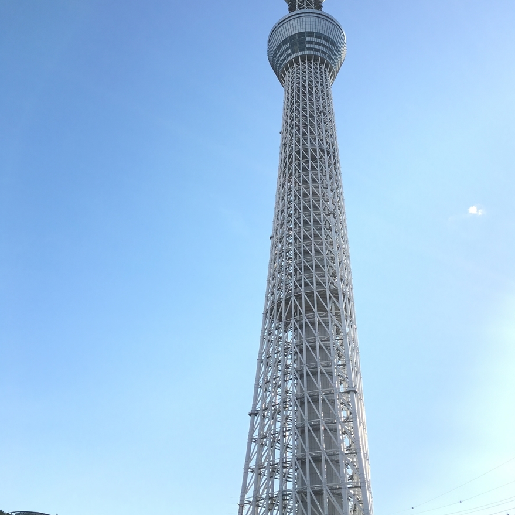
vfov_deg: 47.1
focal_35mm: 35
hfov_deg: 47.2
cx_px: 253
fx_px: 589
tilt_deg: +39.2
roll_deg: -2.4
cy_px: 219
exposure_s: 1/1261
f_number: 2.2
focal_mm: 4.15
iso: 25
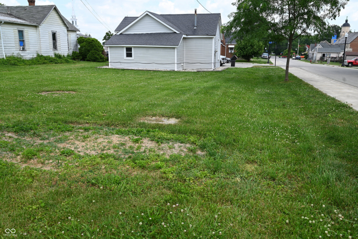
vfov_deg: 43.6
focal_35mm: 30
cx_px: 179
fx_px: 298
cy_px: 120
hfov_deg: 61.9
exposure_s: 1/200
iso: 100
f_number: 7.1
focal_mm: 30
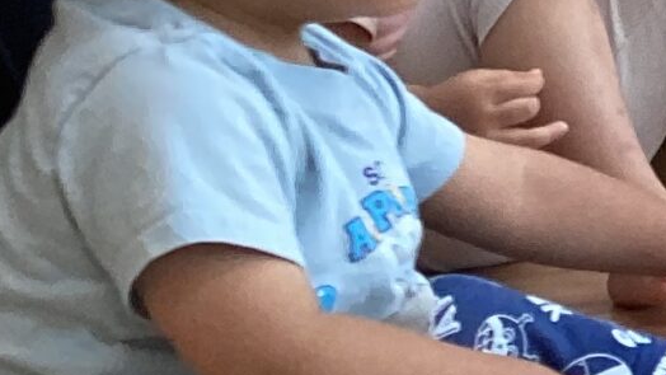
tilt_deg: -10.9
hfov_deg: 11.2
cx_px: 1515
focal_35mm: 165
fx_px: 2914
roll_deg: +3.6
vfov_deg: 7.3
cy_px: -86
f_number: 2.4
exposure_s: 1/50
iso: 50
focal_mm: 3.3
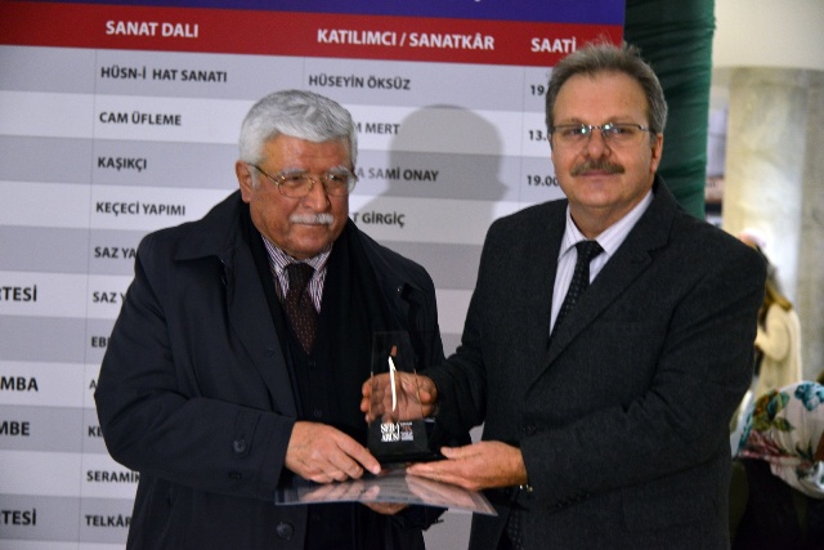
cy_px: 275
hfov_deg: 34.5
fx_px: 1328
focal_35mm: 58
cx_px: 412
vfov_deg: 23.4
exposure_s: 1/60
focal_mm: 58
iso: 2000
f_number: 4
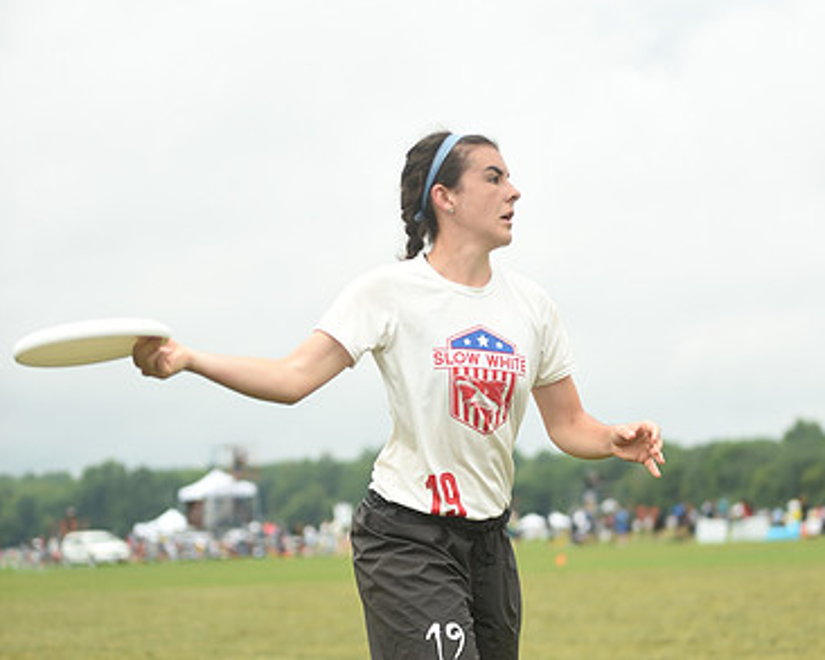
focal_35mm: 104
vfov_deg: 14.8
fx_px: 2540
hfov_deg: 18.4
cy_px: 376
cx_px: 432
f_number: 2.8
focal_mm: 70
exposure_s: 1/1250
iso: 200
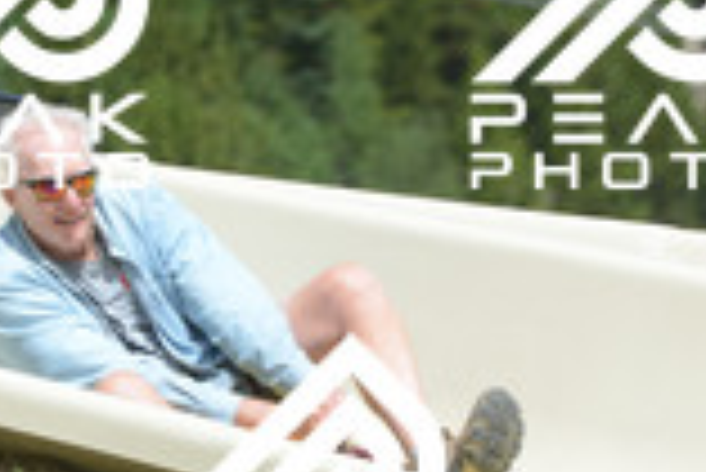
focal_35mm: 498
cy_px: 465
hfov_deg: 4.1
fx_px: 9775
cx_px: 310
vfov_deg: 2.8
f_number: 6.3
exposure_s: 1/640
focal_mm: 195
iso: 180
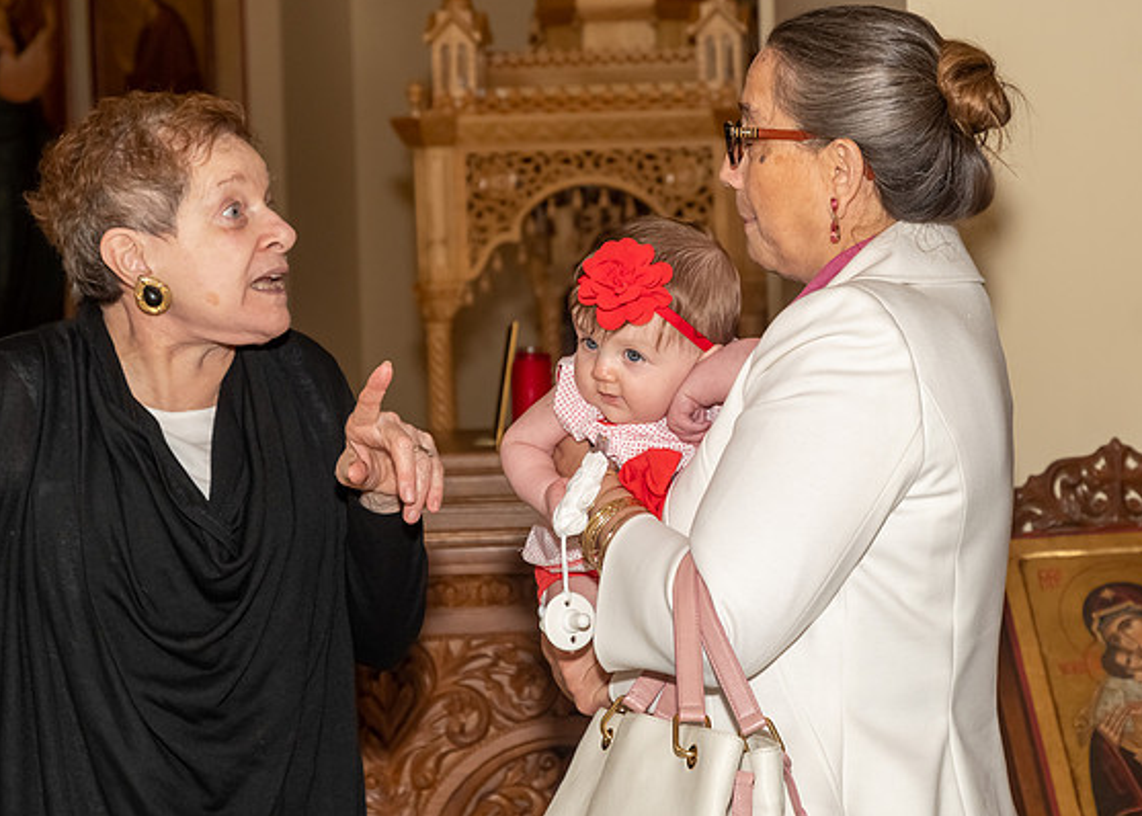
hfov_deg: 18.2
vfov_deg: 13.0
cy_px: 382
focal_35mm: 110
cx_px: 675
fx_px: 3568
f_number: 5.6
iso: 400
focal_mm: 60
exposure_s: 1/250
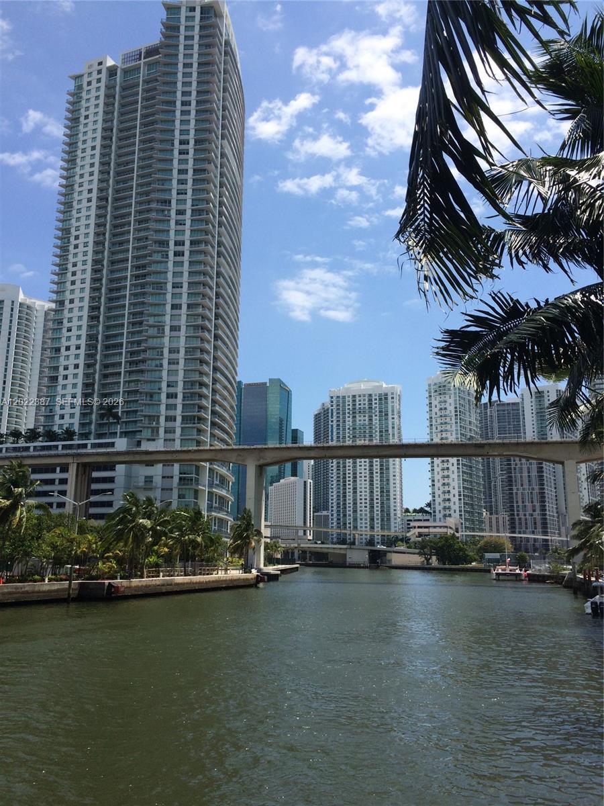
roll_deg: +0.6
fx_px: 675
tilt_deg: +11.9
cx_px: 302
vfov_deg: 61.7
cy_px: 403
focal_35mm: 29
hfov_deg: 48.2
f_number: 2.2
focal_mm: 4.15
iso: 32
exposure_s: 1/2564
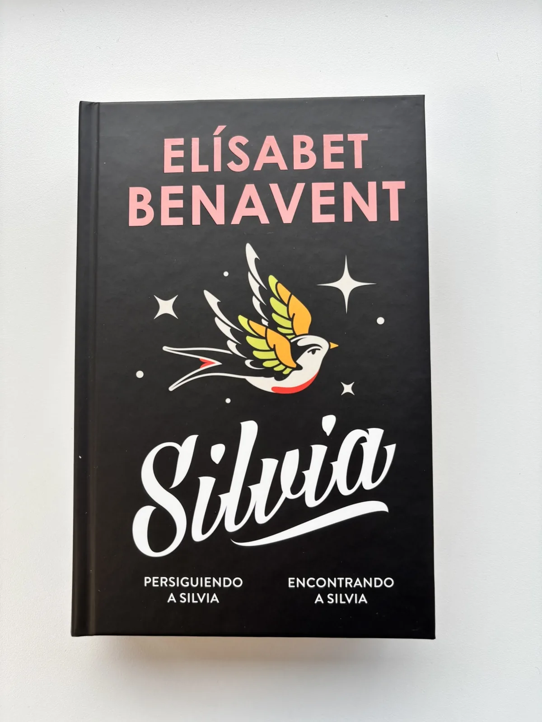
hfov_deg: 53.1
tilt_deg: -86.3
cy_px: 361
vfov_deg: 67.3
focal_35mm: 26
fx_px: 543
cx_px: 271
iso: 50
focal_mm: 5.96
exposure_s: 1/121
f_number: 1.6
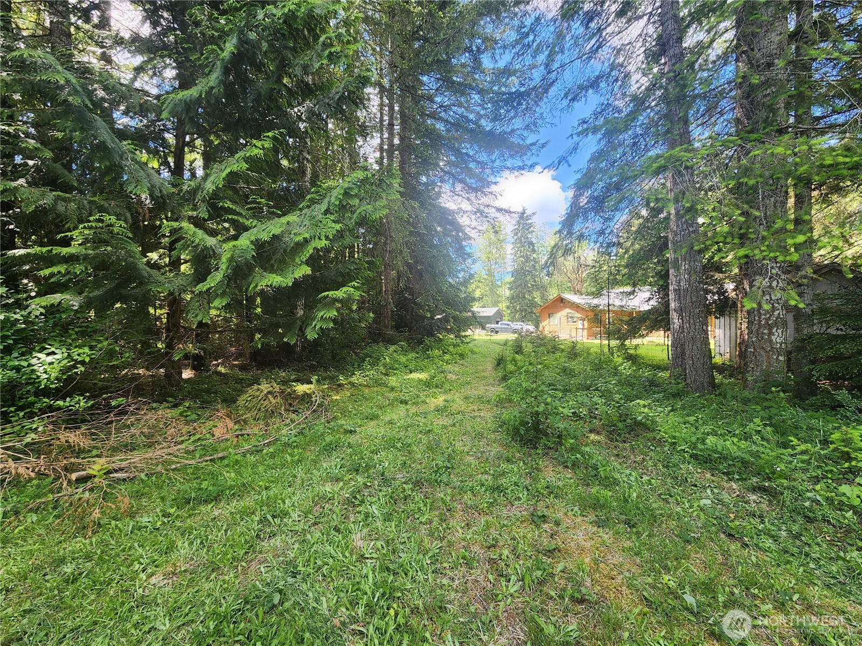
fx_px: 324
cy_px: 323
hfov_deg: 106.2
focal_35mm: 13
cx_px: 431
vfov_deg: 89.9
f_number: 2.2
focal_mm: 2.2
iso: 64
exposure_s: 1/120
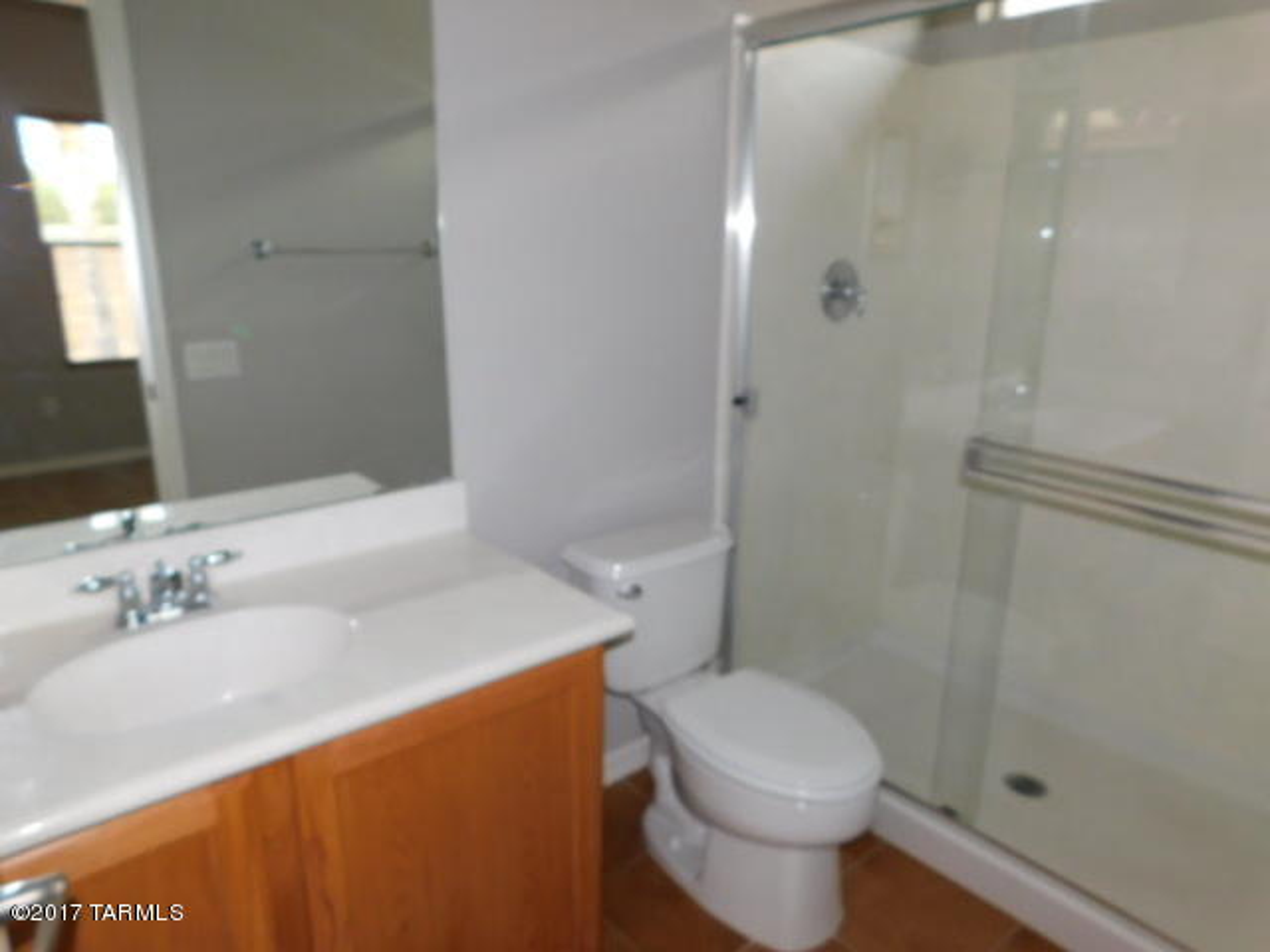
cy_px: 476
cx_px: 635
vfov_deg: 58.9
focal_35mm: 23
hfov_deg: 73.9
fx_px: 844
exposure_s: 1/30
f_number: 3
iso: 200
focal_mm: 4
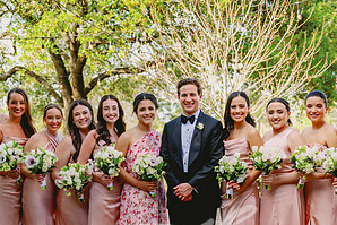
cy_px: 141
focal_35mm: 74
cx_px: 192
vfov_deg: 18.4
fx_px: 693
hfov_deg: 27.3
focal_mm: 38
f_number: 2.8
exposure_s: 1/800
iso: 200
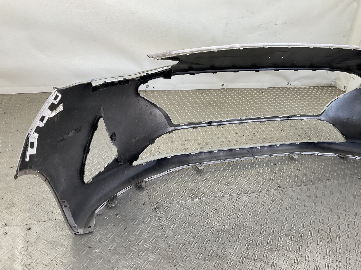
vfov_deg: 48.2
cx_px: 180
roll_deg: -8.2
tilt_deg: -27.9
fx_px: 302
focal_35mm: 29
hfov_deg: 61.7
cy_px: 135
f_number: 1.8
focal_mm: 3
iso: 20
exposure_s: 1/100
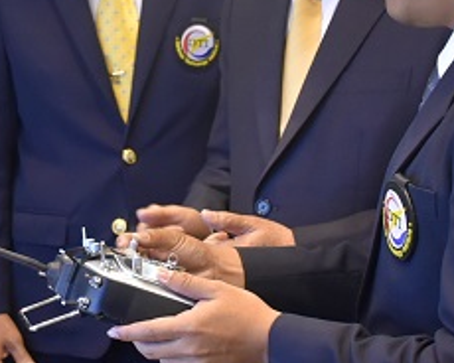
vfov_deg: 12.7
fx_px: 1626
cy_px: 120
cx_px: 162
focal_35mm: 121
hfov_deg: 15.9
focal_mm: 22
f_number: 3.5
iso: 1400
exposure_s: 1/60
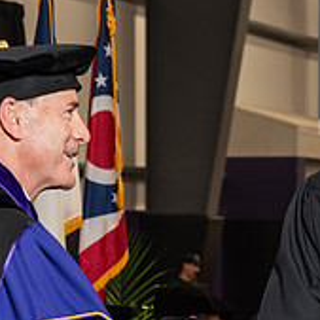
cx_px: 261
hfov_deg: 8.0
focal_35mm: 219
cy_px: 205
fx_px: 2290
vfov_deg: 8.0
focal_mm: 75
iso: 1600
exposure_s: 1/125
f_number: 5.6
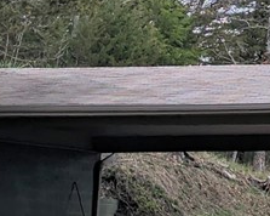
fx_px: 1717
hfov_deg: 8.4
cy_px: -110
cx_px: 610
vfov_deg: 7.1
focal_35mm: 215
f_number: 1.85
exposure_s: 1/3623
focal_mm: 6.81
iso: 47
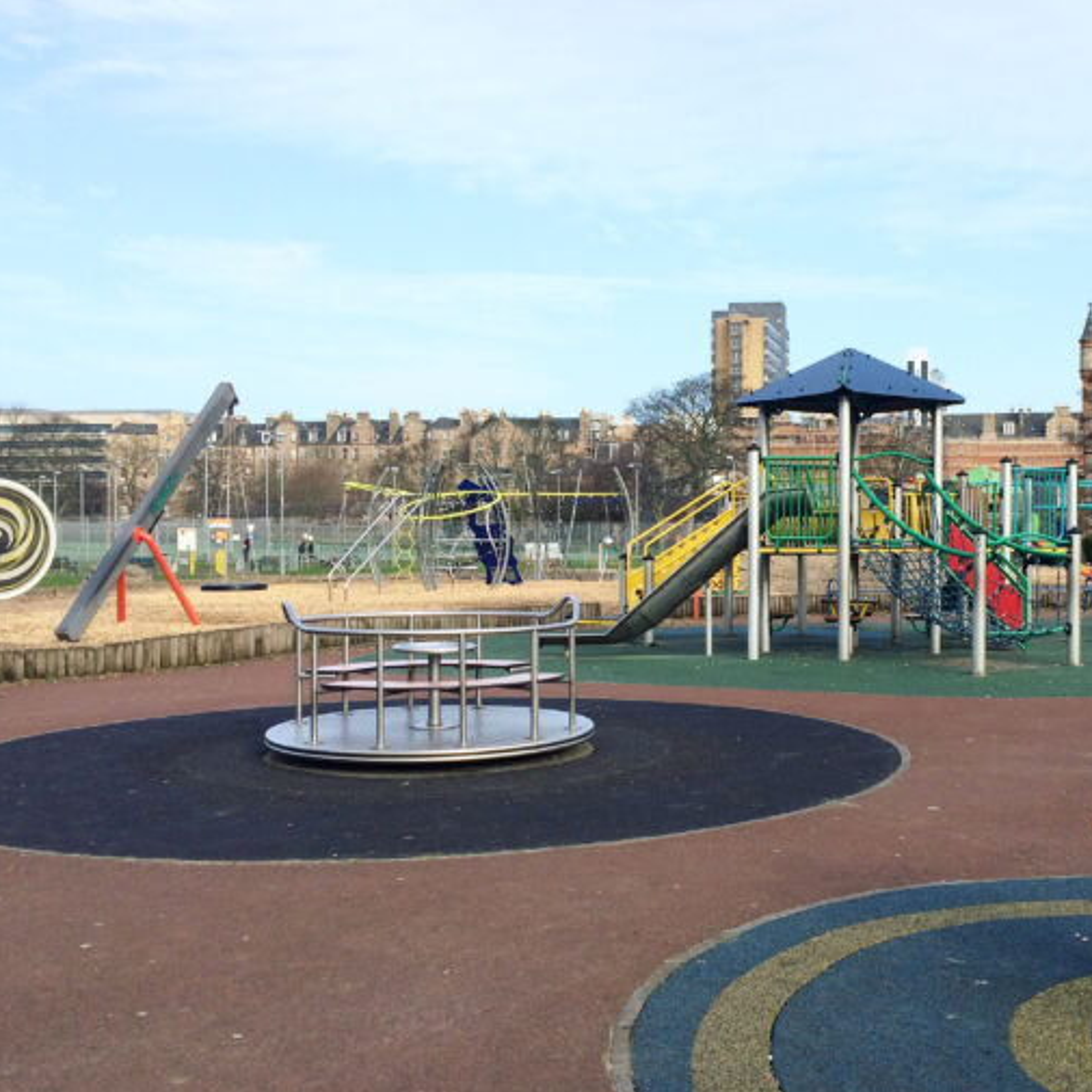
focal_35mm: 39
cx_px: 755
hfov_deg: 42.1
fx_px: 1392
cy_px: 562
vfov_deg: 42.8
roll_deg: +1.6
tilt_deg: -0.4
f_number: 2.2
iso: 32
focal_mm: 4.15
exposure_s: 1/805
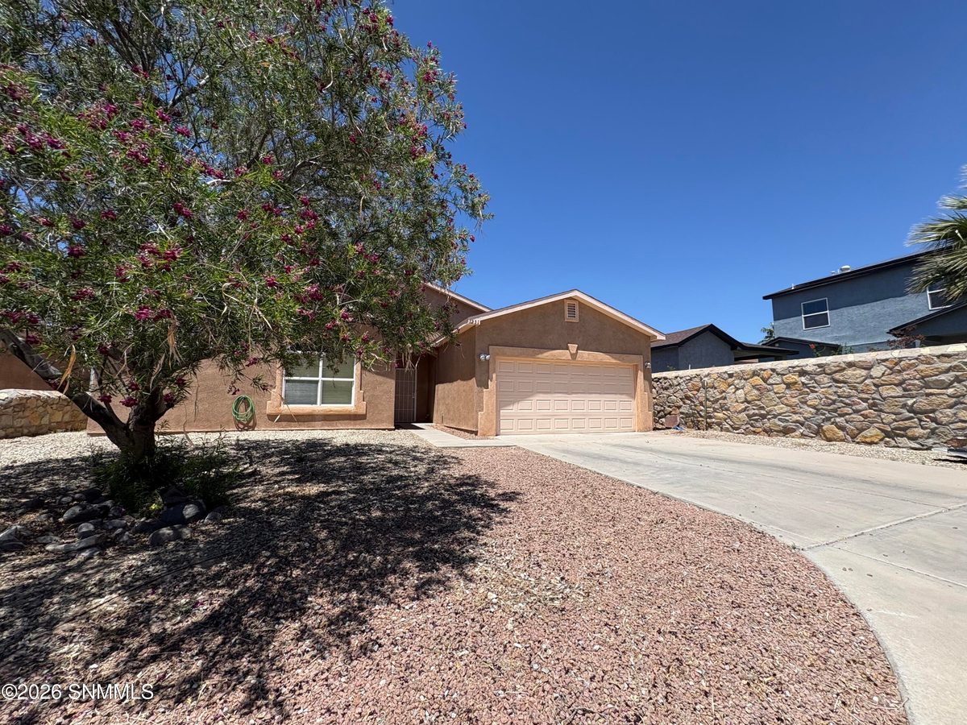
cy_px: 362
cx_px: 484
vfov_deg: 85.7
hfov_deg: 102.1
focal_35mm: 14
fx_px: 391
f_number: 2.2
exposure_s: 1/1976
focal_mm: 2.22
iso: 40
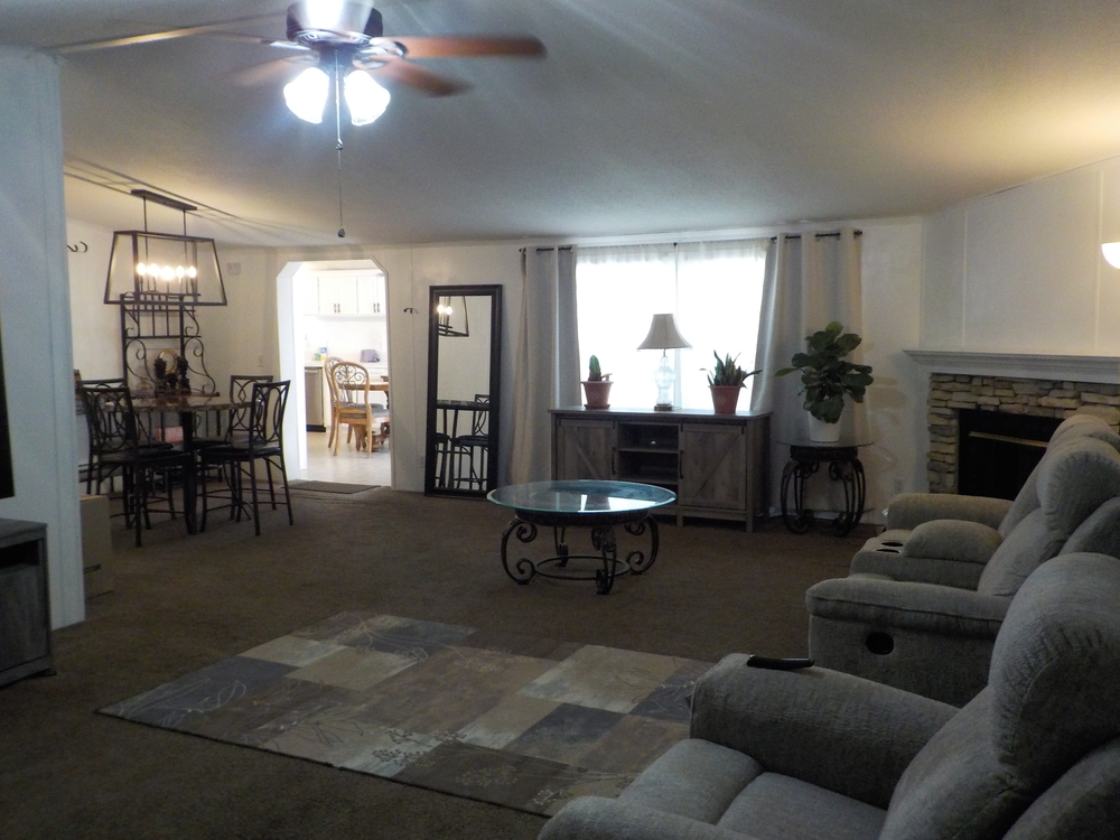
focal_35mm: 30
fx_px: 971
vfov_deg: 46.8
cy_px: 420
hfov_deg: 60.0
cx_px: 560
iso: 400
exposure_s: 1/30
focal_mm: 4.1
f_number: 3.3
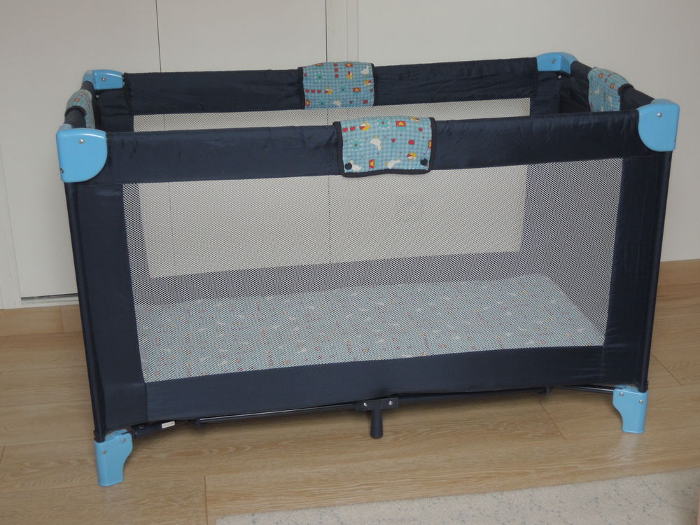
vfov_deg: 29.1
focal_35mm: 50
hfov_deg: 38.2
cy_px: 262
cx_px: 350
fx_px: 1011
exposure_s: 1/40
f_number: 3.3
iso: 400
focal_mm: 9
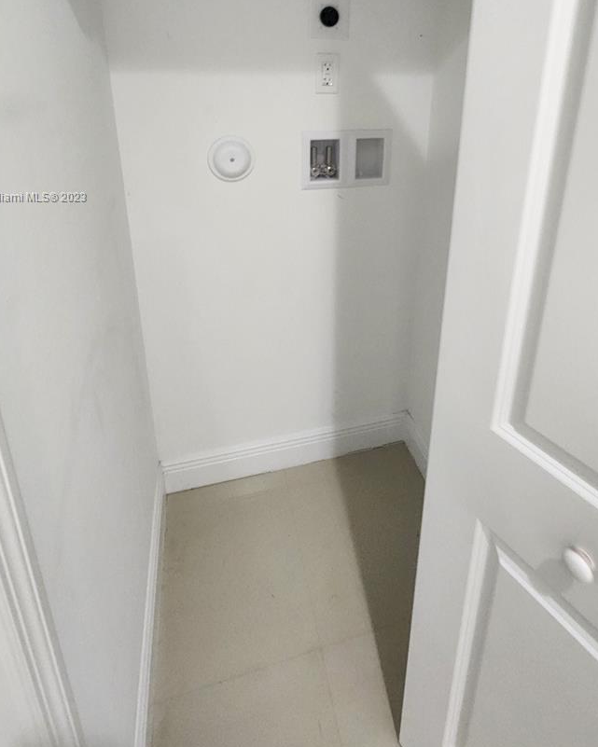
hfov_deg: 70.6
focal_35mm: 19
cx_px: 335
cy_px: 198
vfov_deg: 77.8
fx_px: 420
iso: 320
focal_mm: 2.2
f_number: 2.2
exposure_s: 1/40
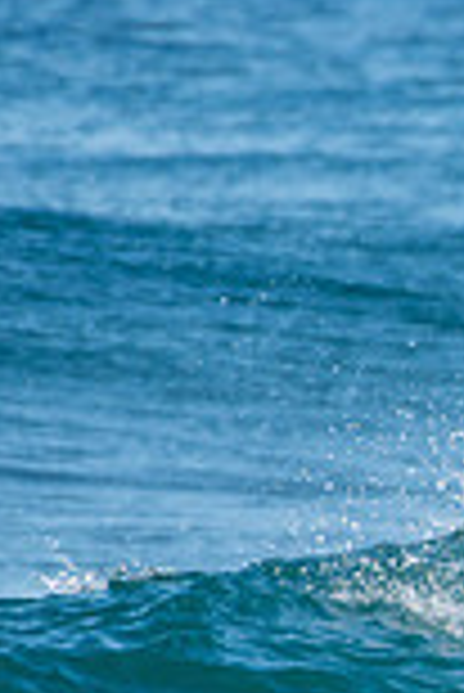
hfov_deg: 0.5
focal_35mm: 2826
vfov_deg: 0.7
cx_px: 1005
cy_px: 637
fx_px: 54509
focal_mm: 500
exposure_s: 1/1000
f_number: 5.6
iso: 320
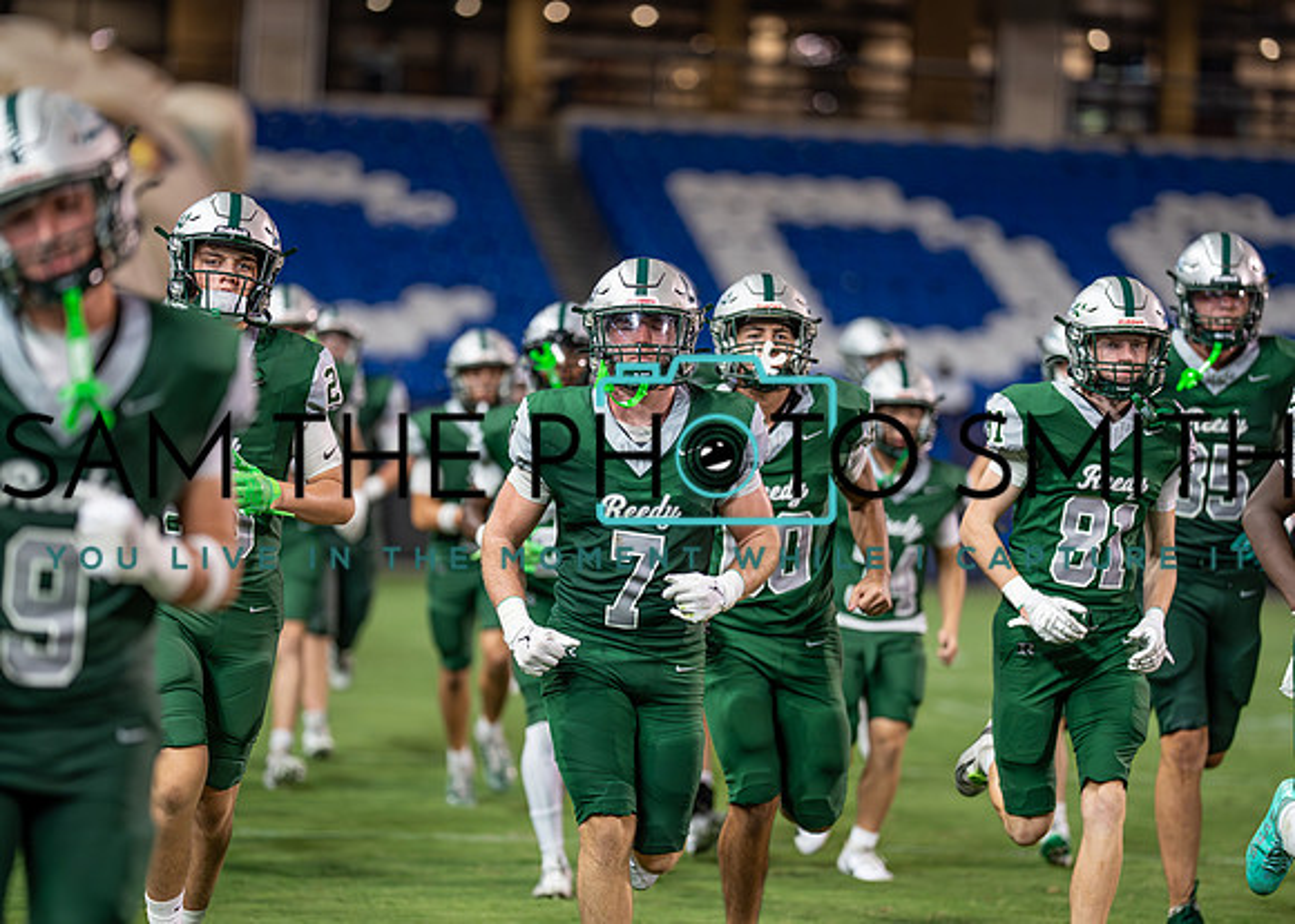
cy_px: 457
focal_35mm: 153
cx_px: 628
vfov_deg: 9.4
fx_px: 5630
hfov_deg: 13.1
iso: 800
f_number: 1.8
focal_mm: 135
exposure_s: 1/1250
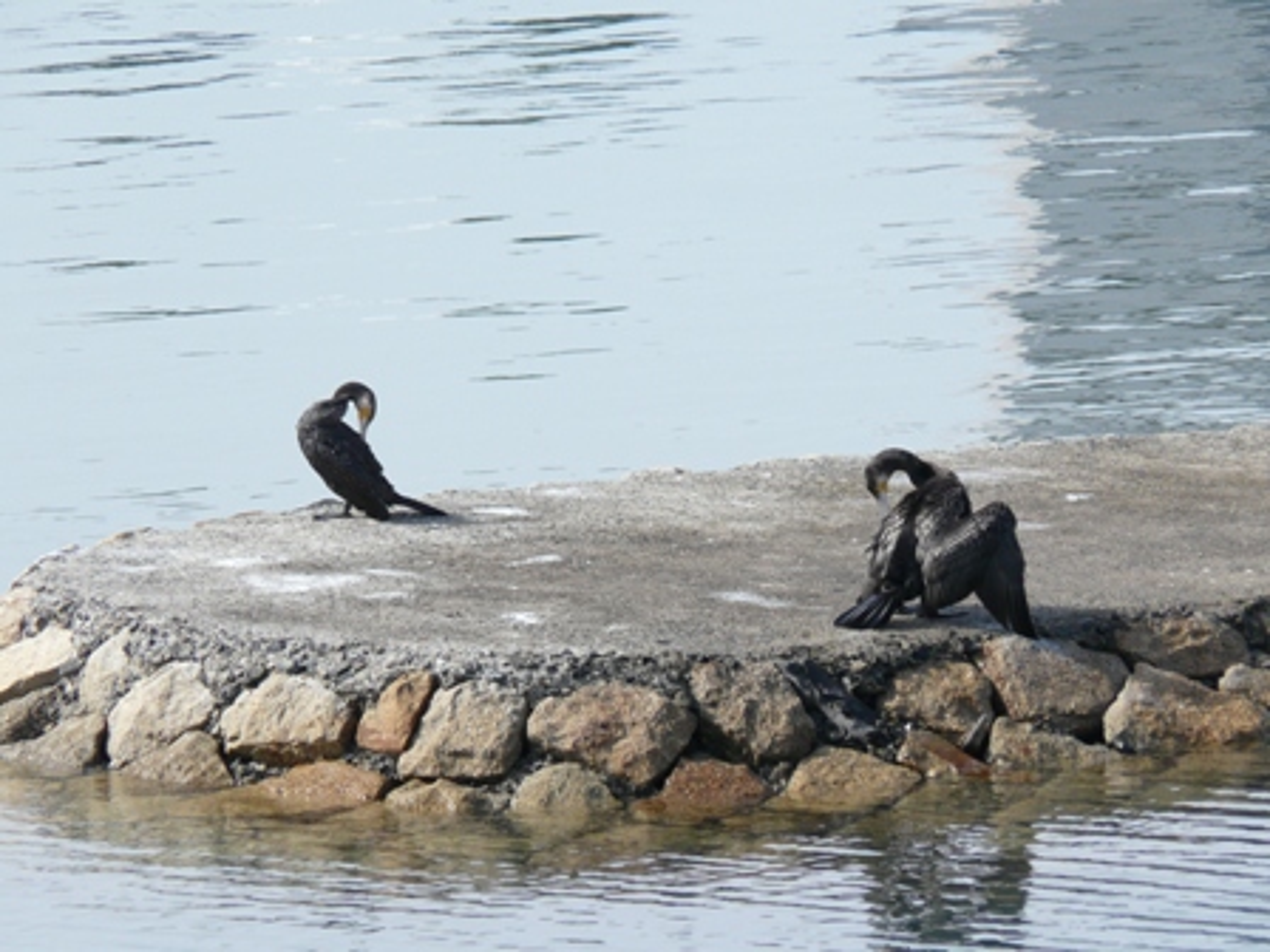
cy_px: 476
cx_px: 635
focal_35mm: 469
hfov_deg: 4.2
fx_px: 17207
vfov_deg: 3.2
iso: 100
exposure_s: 1/500
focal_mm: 60.4
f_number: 4.5
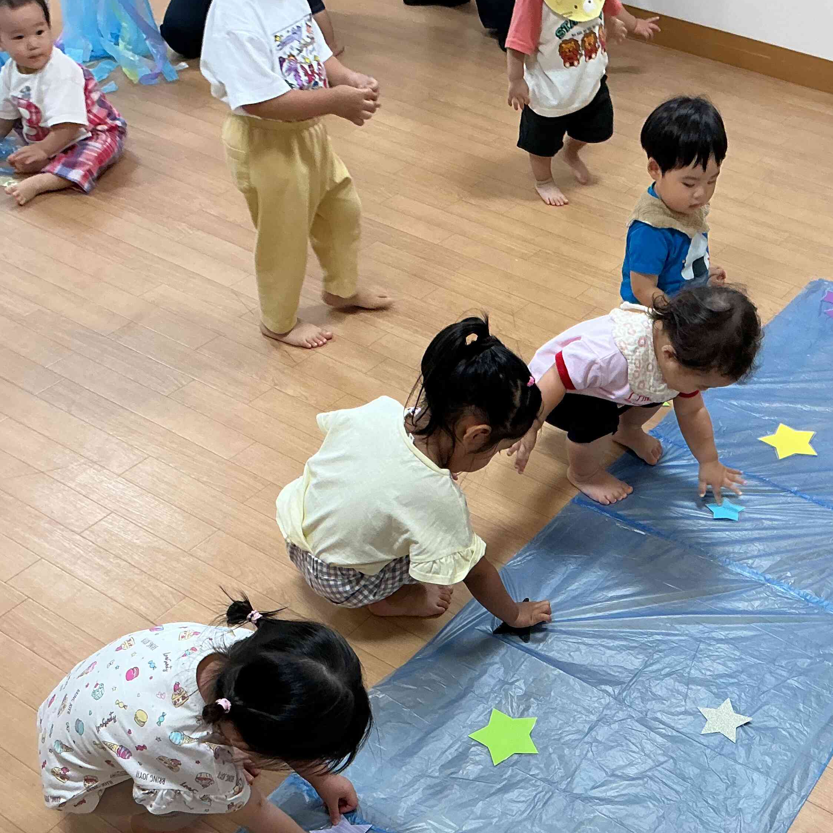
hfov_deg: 36.3
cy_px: 546
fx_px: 1252
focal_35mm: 46
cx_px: 581
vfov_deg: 36.5
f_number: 1.8
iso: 50
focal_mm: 3
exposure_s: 1/60
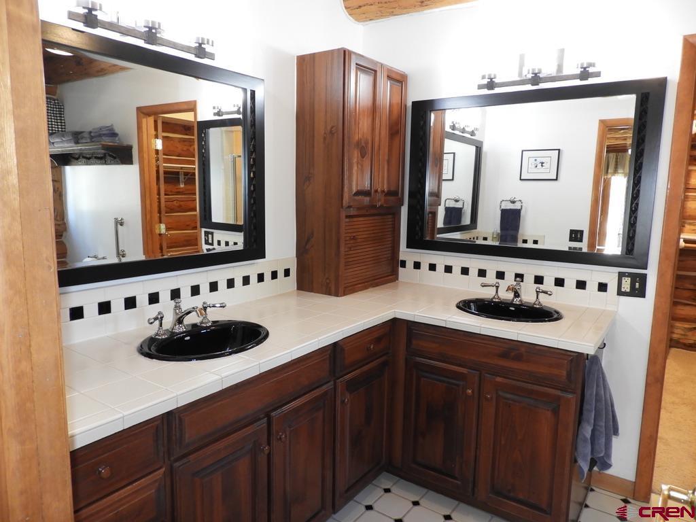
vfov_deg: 56.8
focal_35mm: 24
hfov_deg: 71.6
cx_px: 348
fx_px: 483
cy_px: 261
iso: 320
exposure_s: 1/15
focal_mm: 4.3
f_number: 3.3
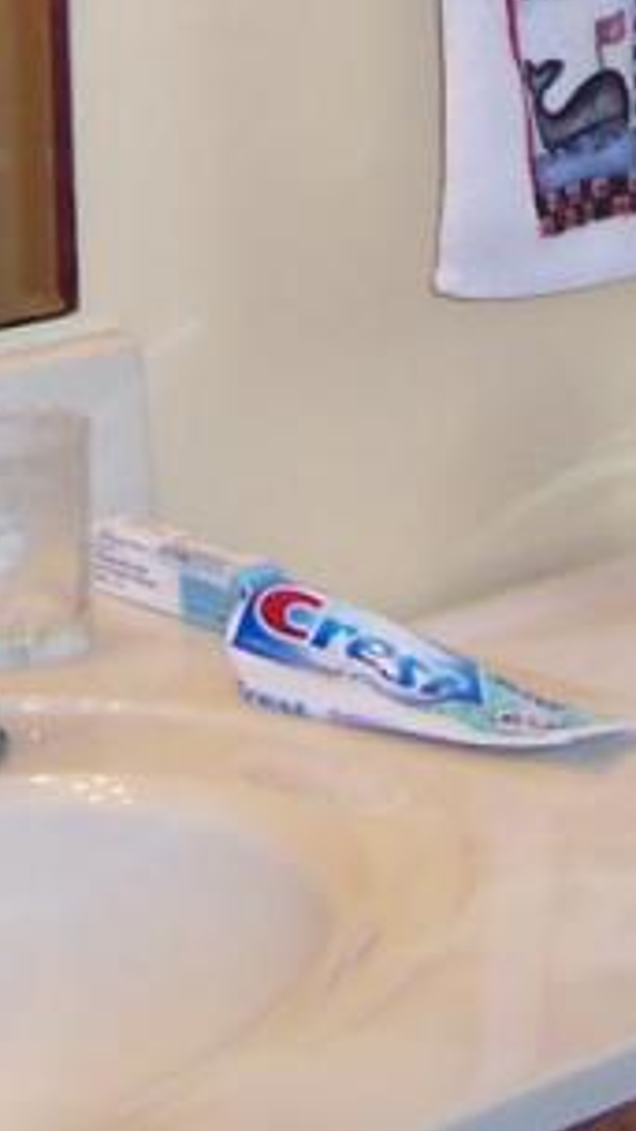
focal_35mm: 132
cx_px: 655
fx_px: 3957
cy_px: -119
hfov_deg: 9.1
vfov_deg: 15.8
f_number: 2.8
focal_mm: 5.6
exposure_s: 1/60
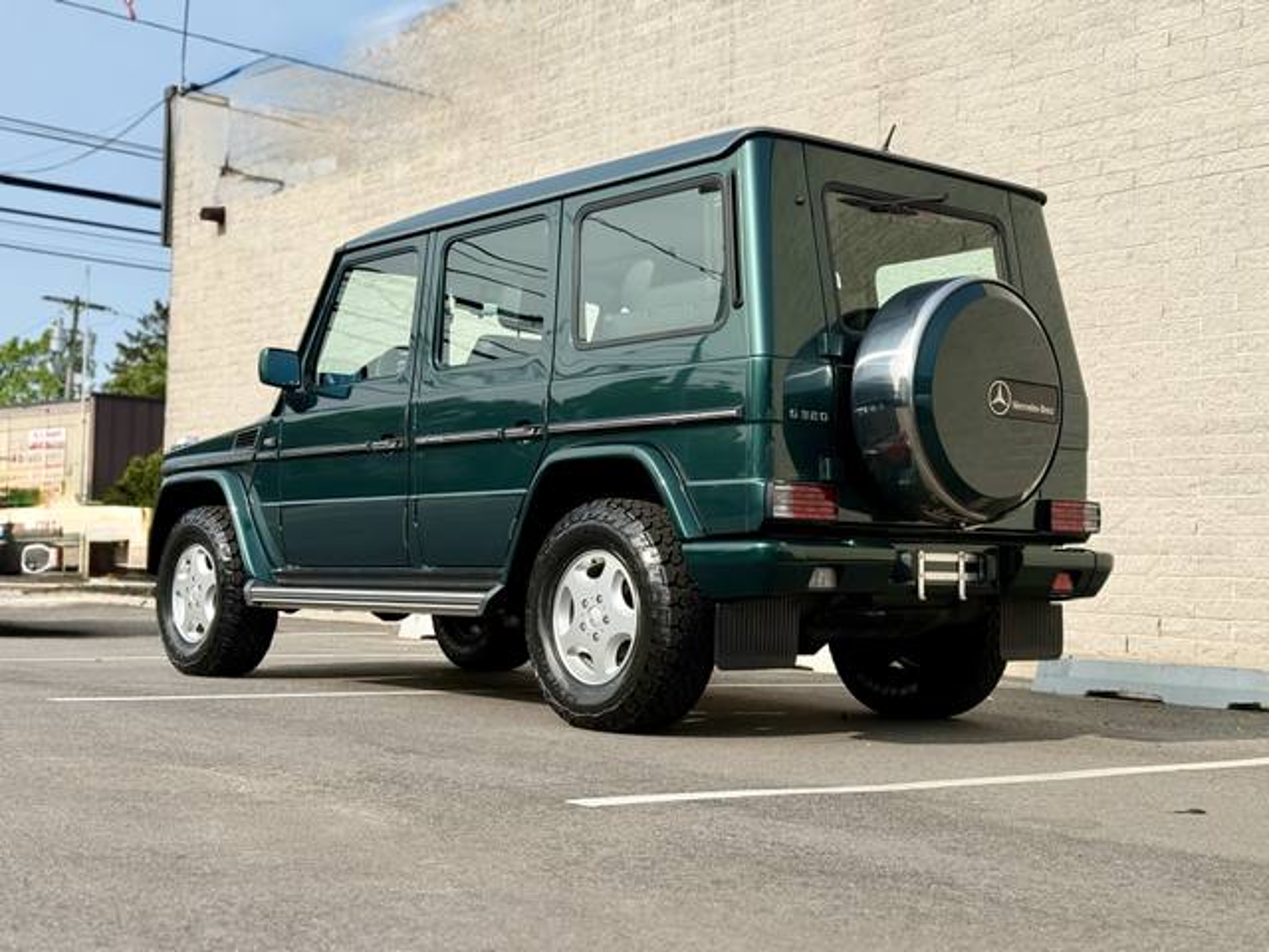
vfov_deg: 30.3
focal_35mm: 48
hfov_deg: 39.7
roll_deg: -2.7
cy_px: 476
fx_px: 1760
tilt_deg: +4.0
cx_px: 634
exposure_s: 1/4587
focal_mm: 6.76
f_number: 1.78
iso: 80
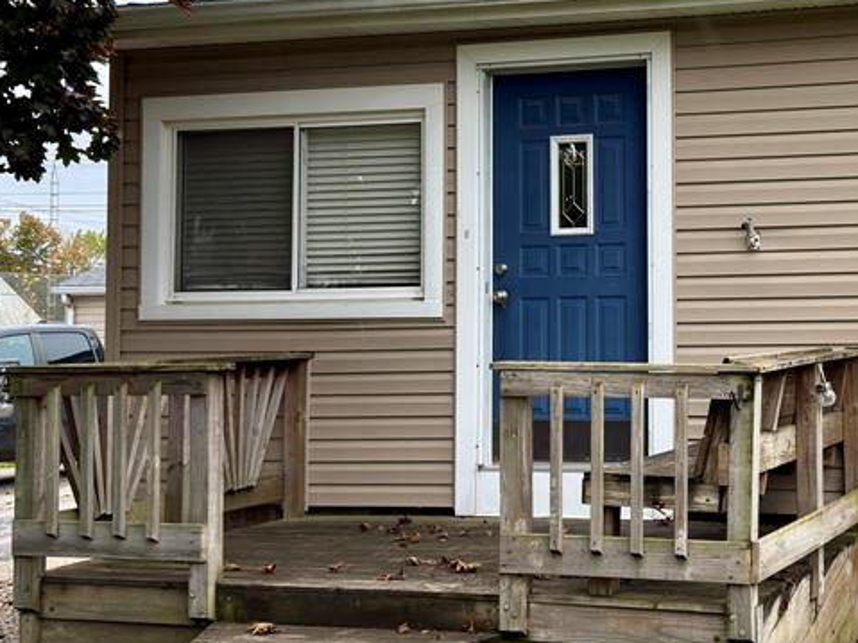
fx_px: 1536
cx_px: 734
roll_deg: +0.3
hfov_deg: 30.1
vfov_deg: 23.6
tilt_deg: +3.9
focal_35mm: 62
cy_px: 236
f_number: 1.78
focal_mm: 6.76
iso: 64
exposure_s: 1/250
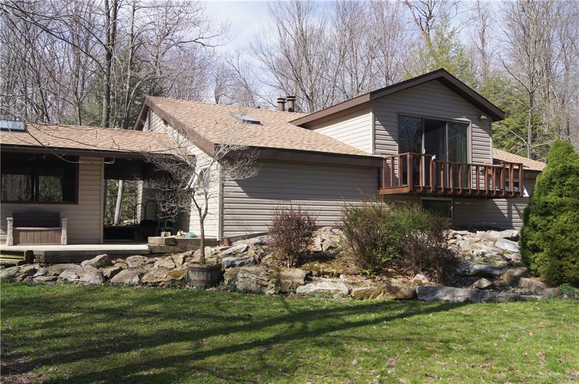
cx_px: 290
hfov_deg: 57.3
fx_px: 530
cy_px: 192
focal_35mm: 33
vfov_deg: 39.9
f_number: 8
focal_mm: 22
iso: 100
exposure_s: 1/160
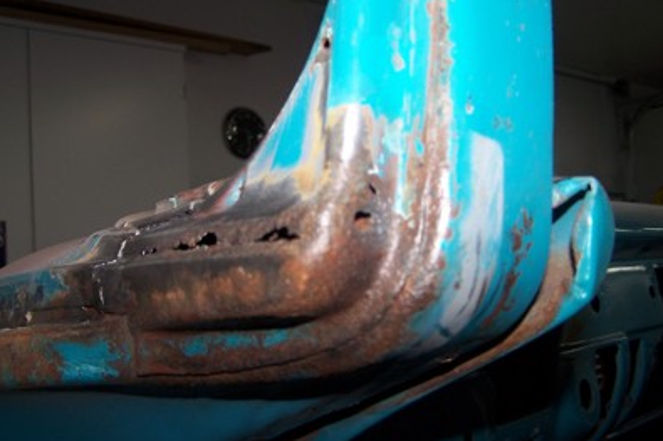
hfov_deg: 48.5
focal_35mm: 40
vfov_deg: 33.4
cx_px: 332
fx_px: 736
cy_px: 215
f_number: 2.8
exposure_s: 1/60
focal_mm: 6.3
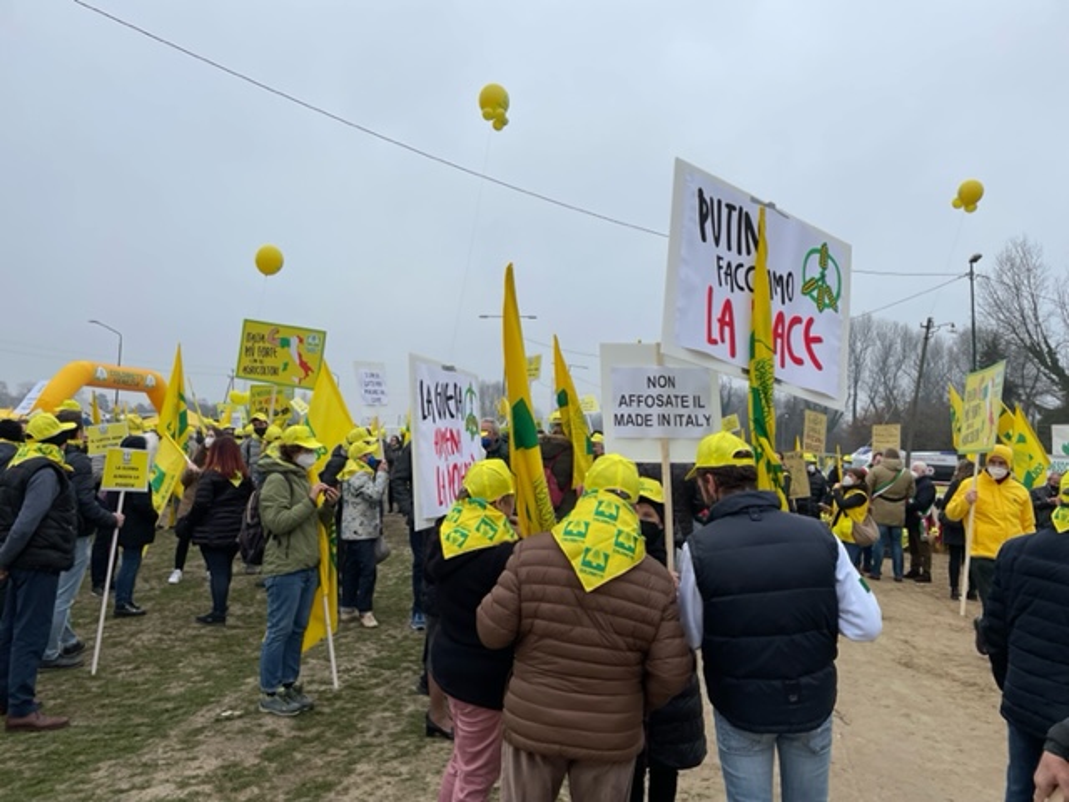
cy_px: 401
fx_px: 803
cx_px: 534
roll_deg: -0.7
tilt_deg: +3.4
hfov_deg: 67.3
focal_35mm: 26
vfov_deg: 53.1
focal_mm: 4.2
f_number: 1.6
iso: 32
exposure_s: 1/1453
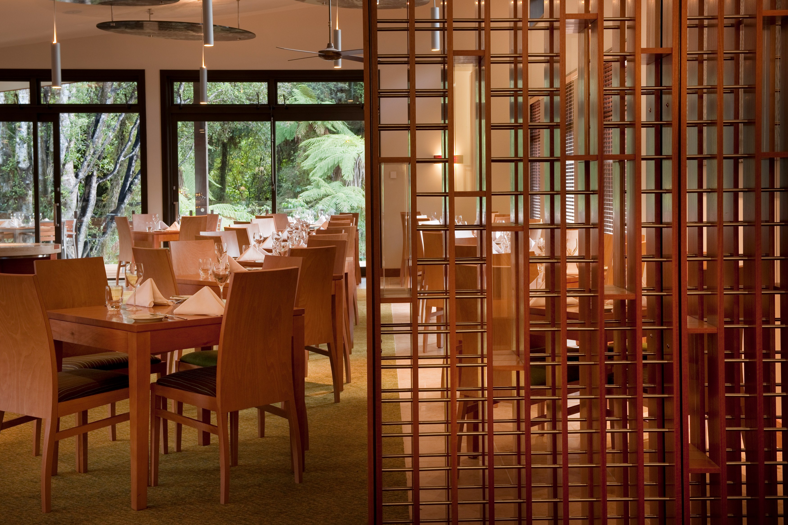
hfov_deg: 39.6
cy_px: 262
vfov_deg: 27.0
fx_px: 1094
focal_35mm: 50
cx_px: 394
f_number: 10
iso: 200
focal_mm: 50
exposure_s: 1/1.25
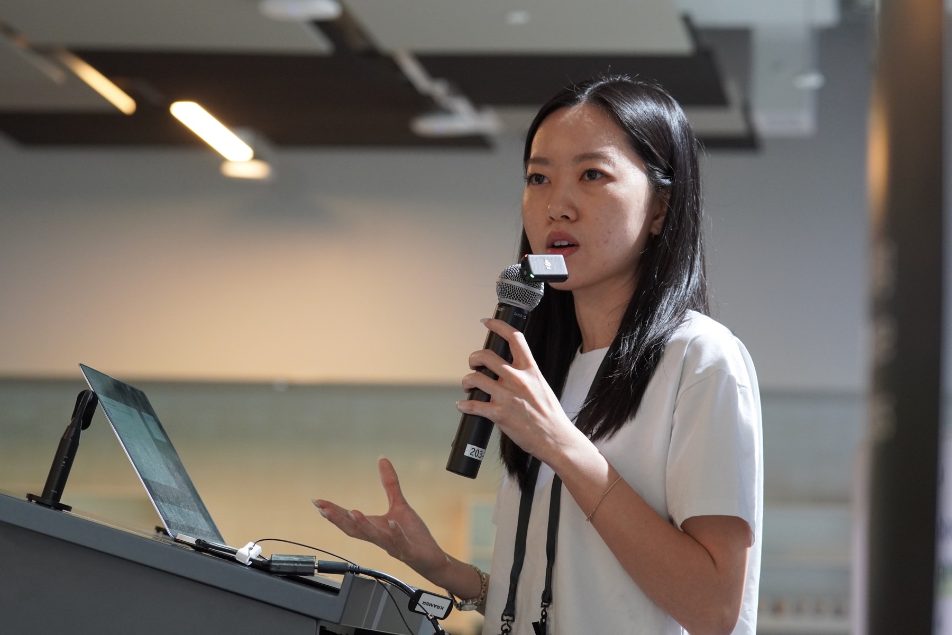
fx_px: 2975
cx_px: 476
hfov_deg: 18.2
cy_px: 318
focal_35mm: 112
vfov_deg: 12.2
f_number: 4
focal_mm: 75
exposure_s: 1/160
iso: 2000
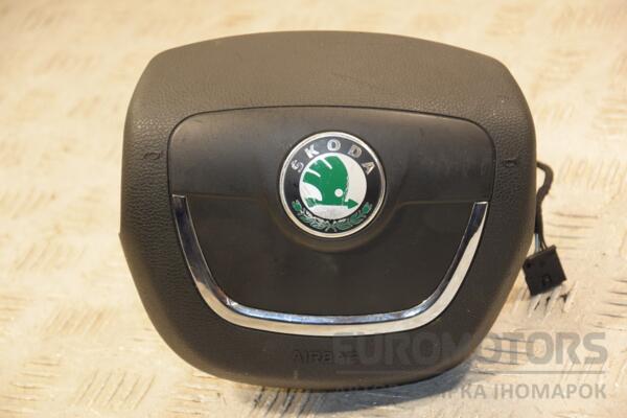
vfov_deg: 11.4
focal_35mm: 120
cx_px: 314
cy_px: 209
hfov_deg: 17.1
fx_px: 2090
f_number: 5.3
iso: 800
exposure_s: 1/125
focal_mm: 80
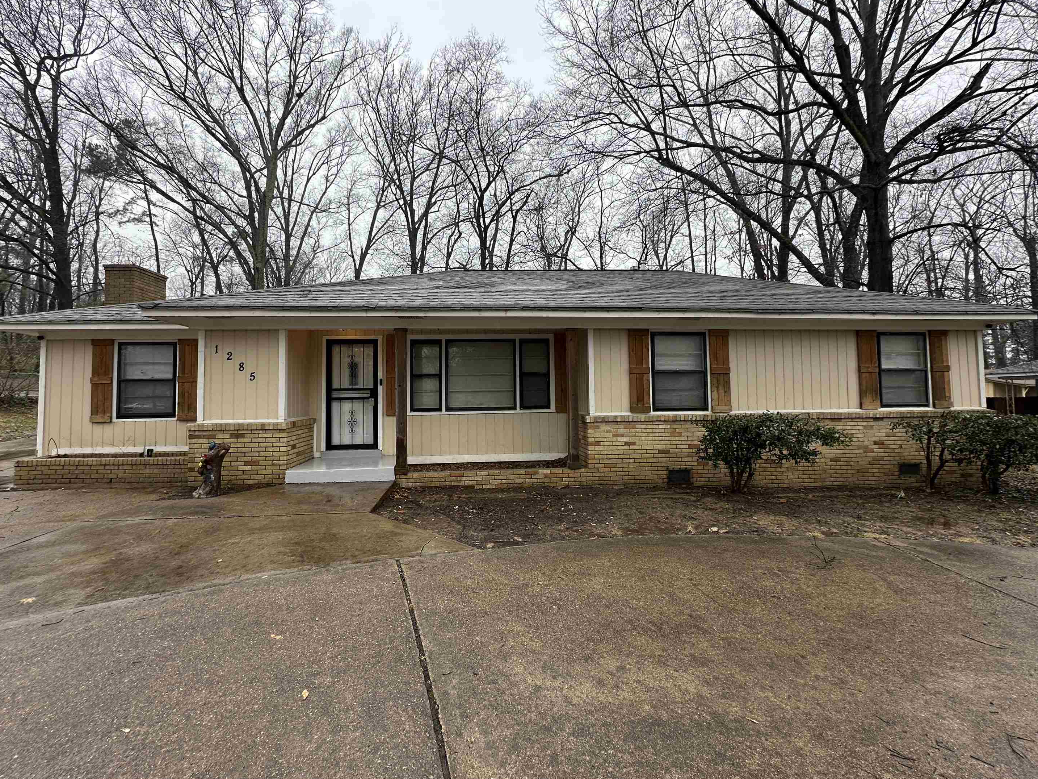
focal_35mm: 15
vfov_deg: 81.7
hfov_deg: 98.2
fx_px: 450
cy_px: 372
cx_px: 508
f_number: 2.2
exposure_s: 1/170
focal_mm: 2.22
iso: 40
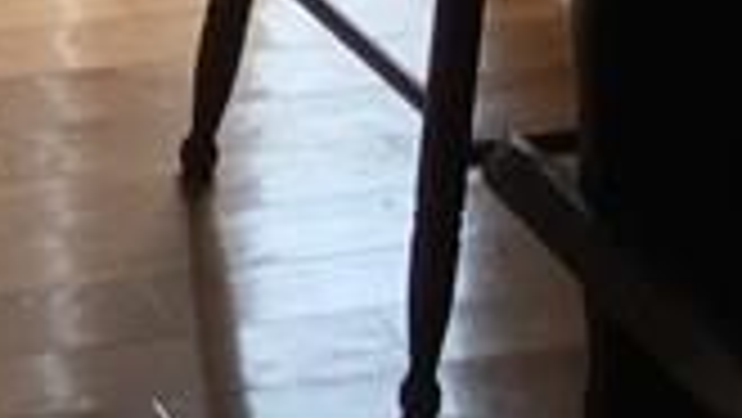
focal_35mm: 196
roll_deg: +0.2
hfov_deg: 10.5
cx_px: -459
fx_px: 3858
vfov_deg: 5.4
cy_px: -1299
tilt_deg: -6.4
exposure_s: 1/40
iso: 25
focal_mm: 4.15
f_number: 2.2
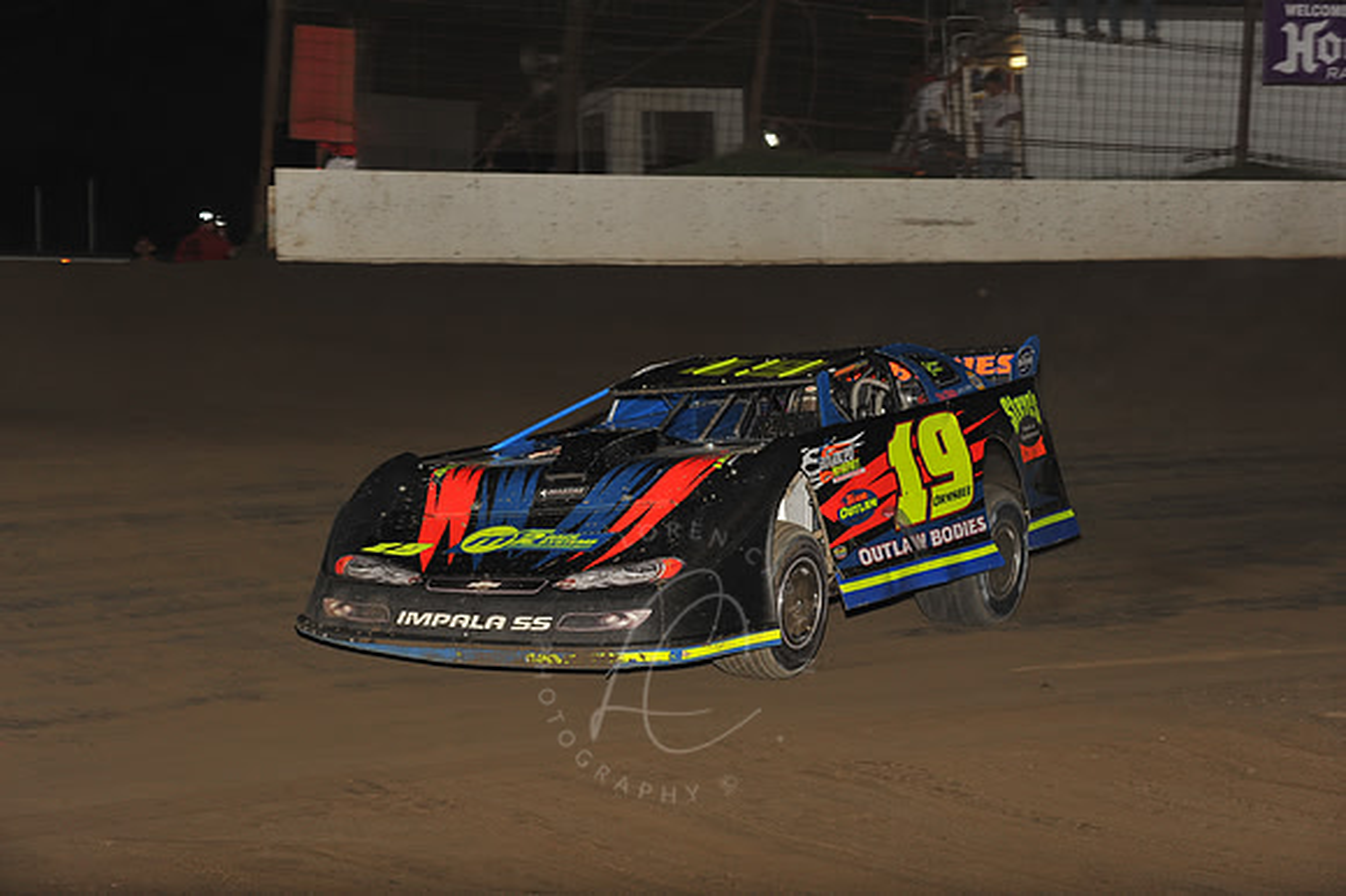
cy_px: 448
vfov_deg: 13.0
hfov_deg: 19.5
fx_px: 3923
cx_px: 673
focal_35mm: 105
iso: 1000
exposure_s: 1/320
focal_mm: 105
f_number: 7.1
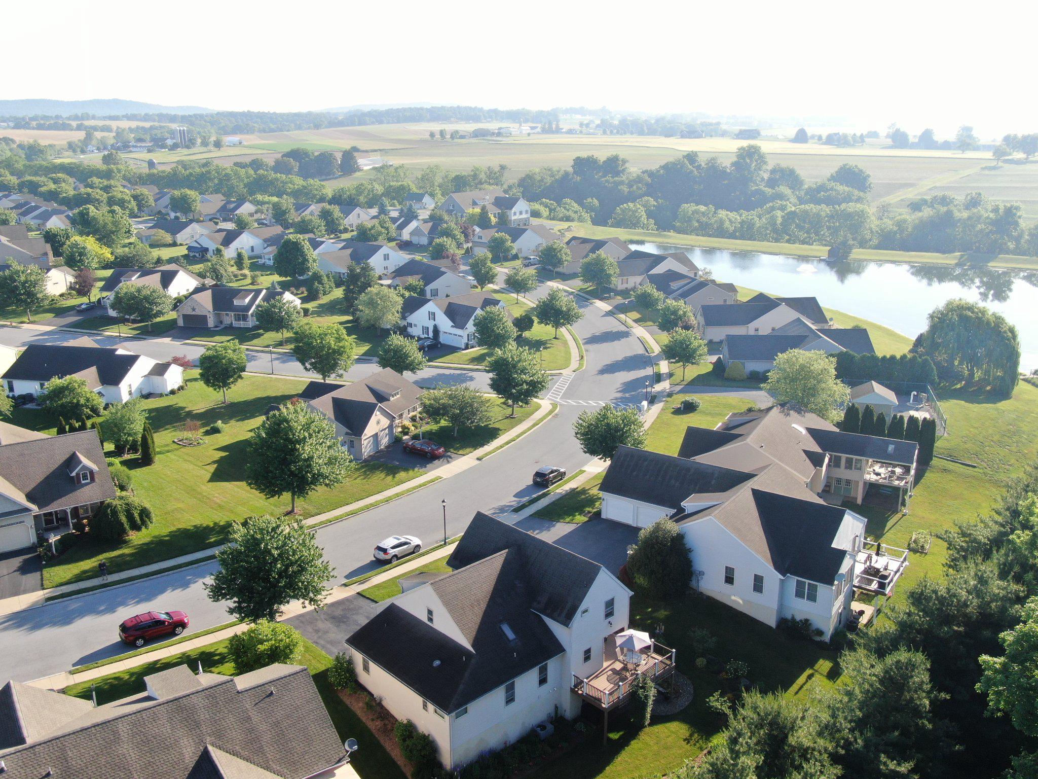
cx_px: 519
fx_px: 960
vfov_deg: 44.2
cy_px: 390
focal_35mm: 32
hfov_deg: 56.8
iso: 100
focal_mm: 5.45
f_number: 3.1
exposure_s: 1/320
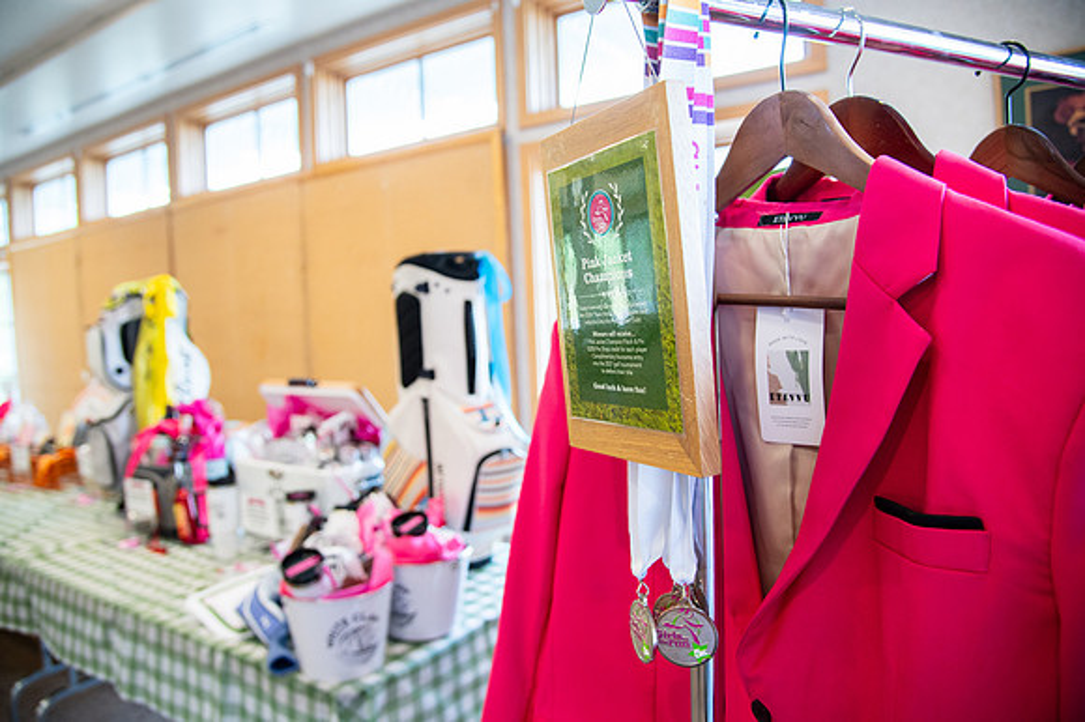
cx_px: 527
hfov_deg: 72.2
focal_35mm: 25
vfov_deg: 51.8
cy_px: 351
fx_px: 744
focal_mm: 24
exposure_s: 1/100
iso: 1600
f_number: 4
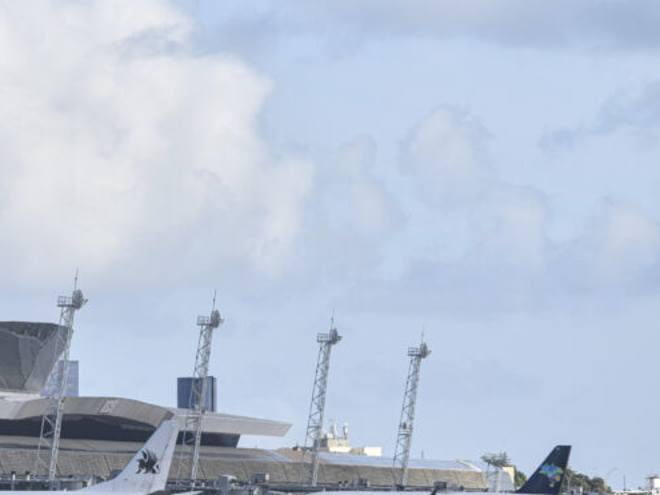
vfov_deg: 4.4
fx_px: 6443
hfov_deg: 5.9
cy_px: 178
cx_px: 188
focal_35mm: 338
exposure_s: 1/4000
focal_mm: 170
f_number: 4.5
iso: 320
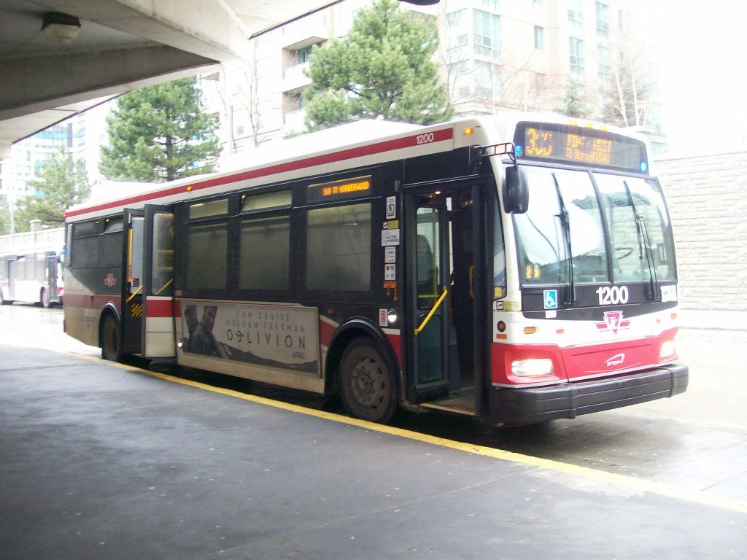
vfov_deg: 39.7
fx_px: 777
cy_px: 280
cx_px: 374
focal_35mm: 36
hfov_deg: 51.4
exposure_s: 1/23.9
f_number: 2.7
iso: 160
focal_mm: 6
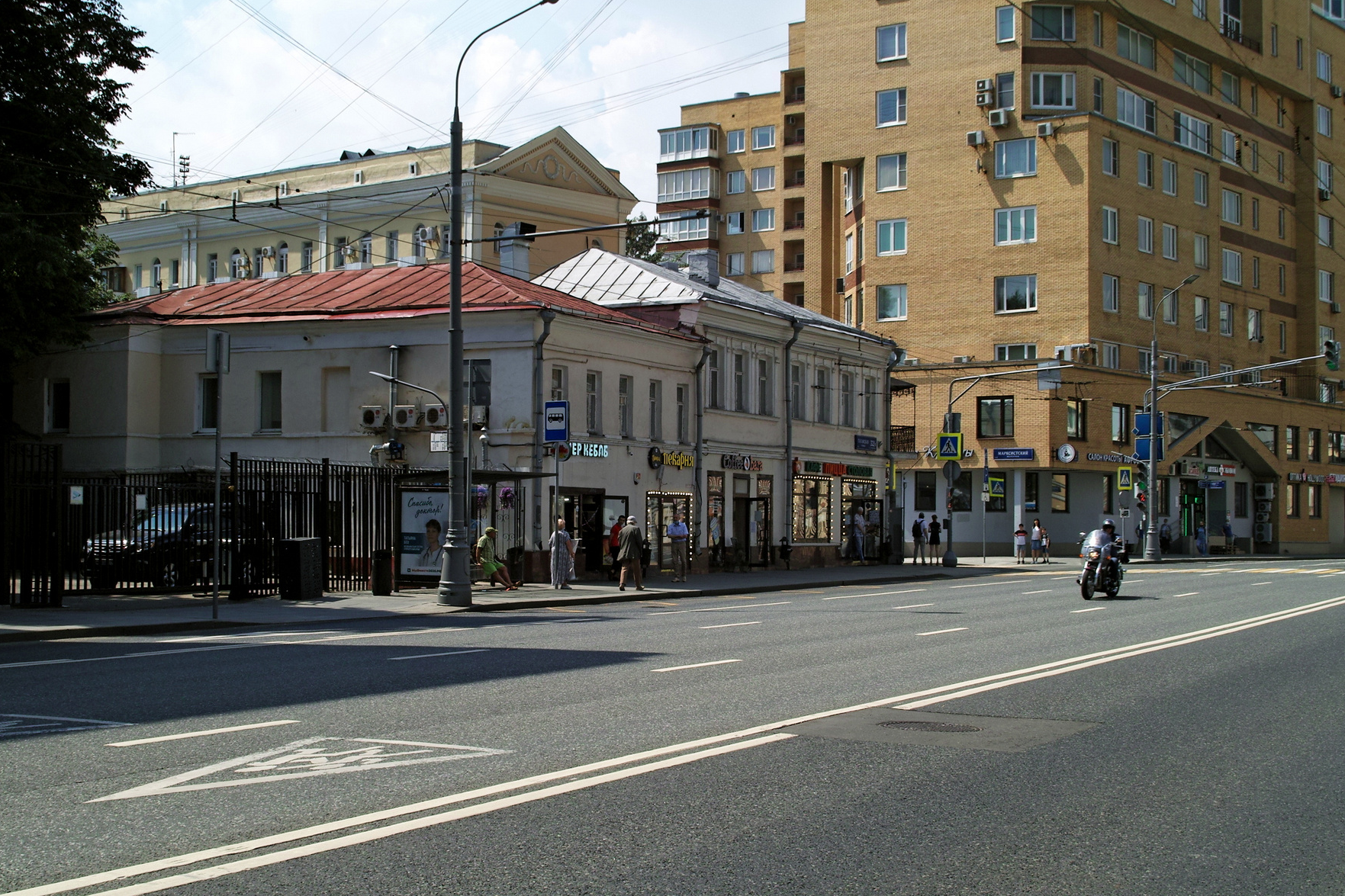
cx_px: 665
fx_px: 1793
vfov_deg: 28.1
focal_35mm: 48
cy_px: 451
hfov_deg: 41.1
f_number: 10
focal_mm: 28
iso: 100
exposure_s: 1/200
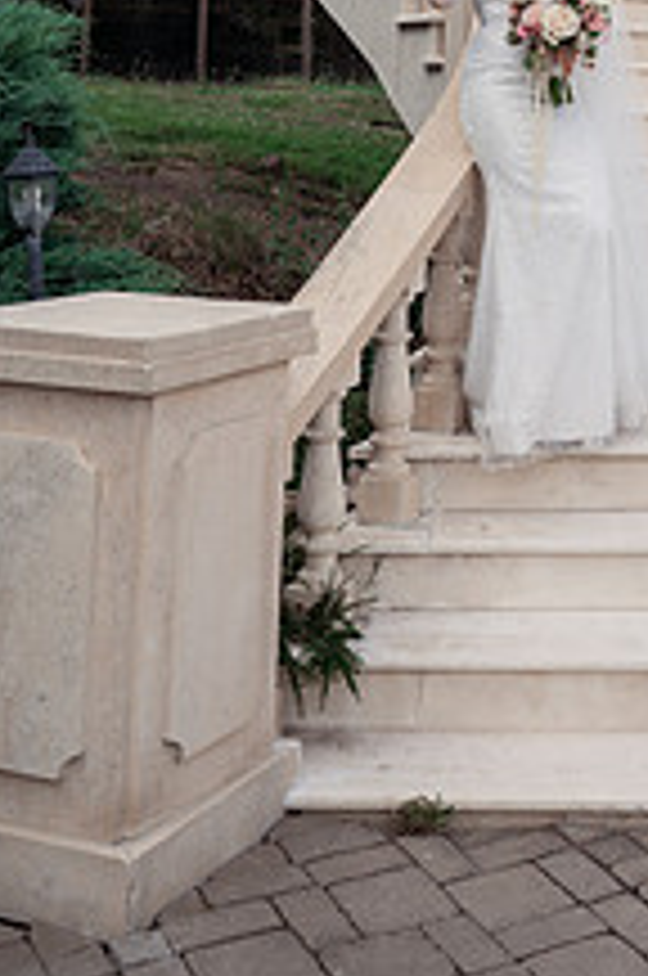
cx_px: 650
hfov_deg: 22.4
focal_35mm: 58
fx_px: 1571
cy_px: 18
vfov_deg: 32.0
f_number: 4
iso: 160
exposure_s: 1/500
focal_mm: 28
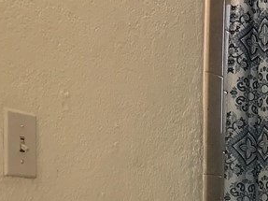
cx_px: 423
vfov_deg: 14.0
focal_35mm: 100
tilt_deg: -4.5
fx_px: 774
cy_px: 292
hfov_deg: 17.3
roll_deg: -3.0
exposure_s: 1/30
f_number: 1.8
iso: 20
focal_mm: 3.99
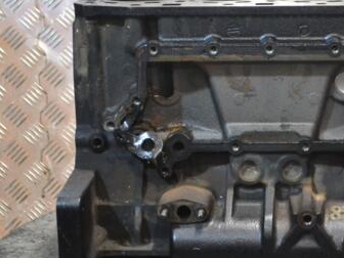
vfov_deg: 14.4
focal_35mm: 103
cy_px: 138
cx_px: 273
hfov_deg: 18.9
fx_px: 1024
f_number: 5.3
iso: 3200
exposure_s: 1/80
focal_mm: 40
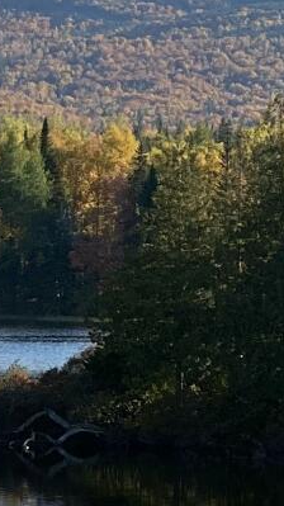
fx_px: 3808
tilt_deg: -2.6
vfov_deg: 7.6
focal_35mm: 284
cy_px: 415
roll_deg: -1.3
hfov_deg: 4.3
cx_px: -101
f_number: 2
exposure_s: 1/1170
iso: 20
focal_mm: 6
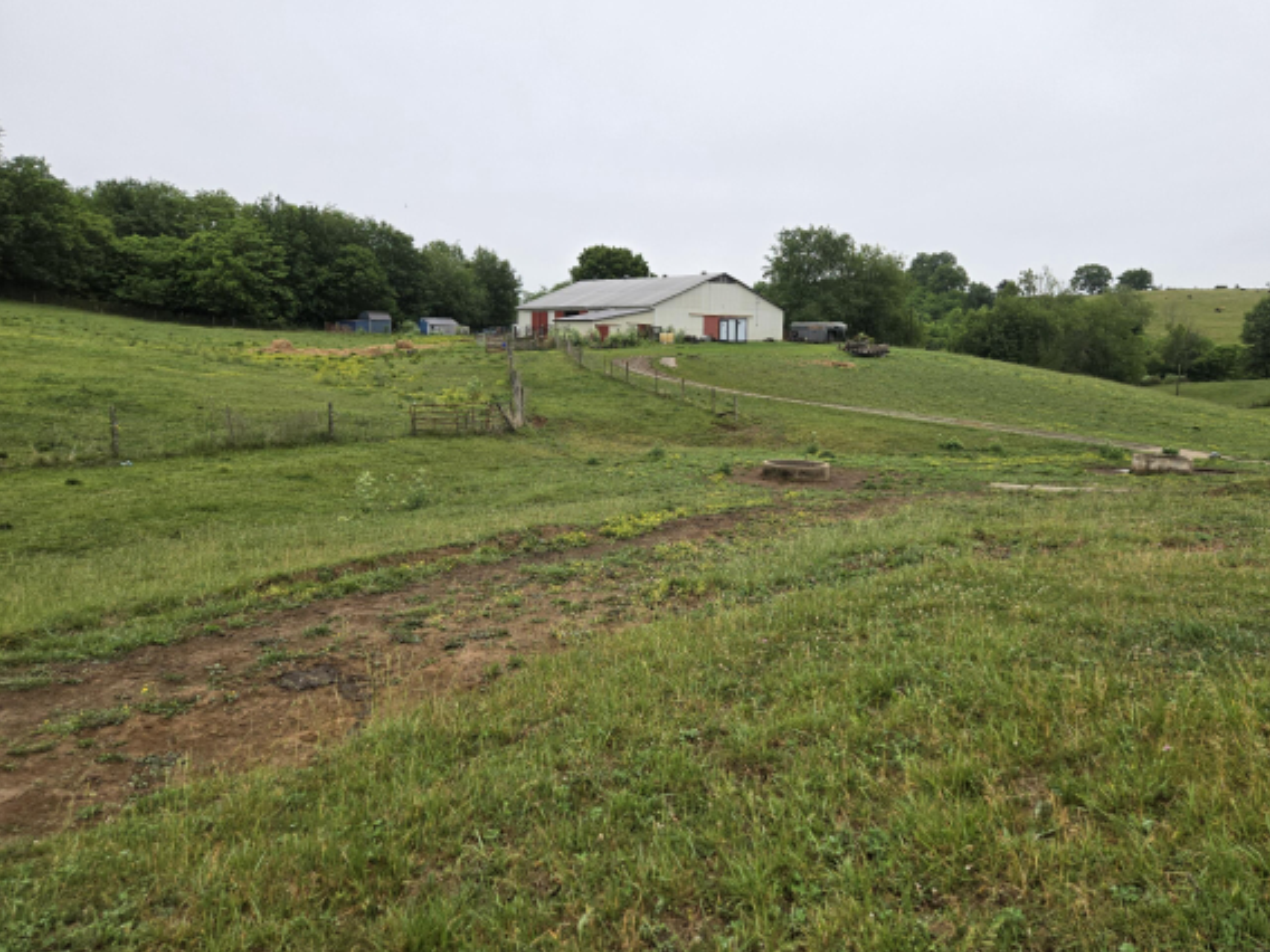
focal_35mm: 27
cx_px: 721
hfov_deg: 65.0
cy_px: 409
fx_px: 991
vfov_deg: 51.2
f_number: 1.8
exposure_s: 1/868
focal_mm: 5.4
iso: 25
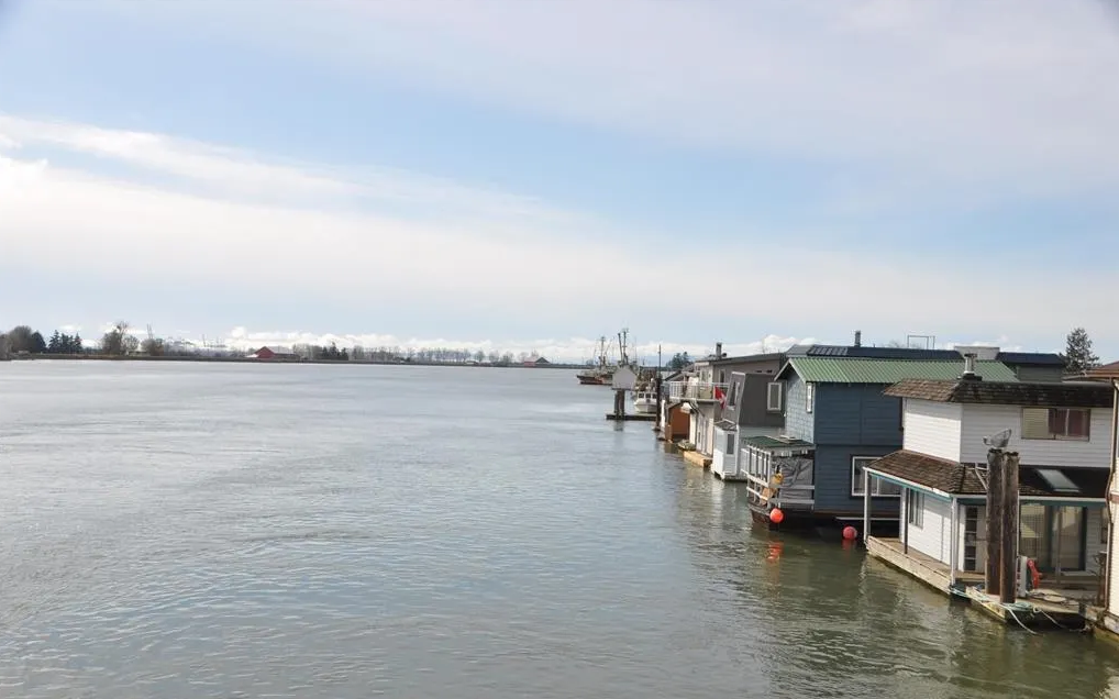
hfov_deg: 46.2
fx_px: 1311
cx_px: 560
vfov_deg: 29.8
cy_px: 369
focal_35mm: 43
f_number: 10
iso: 200
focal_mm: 28
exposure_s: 1/400
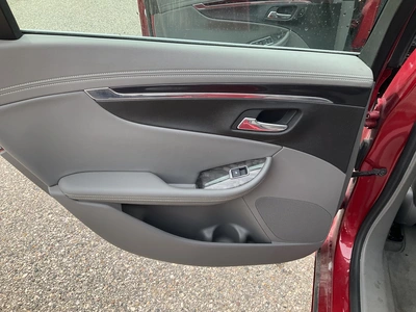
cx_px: 208
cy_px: 156
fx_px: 349
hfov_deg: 61.7
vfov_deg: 48.2
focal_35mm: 29
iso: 25
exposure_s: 1/365
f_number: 1.8
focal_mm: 3
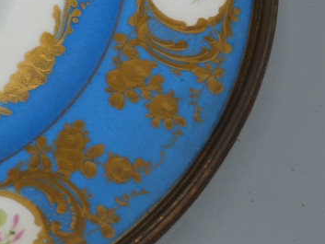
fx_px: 958
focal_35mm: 102
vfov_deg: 14.1
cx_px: -171
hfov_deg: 17.2
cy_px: -40
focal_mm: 15
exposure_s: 1/500
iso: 200
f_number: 4.5
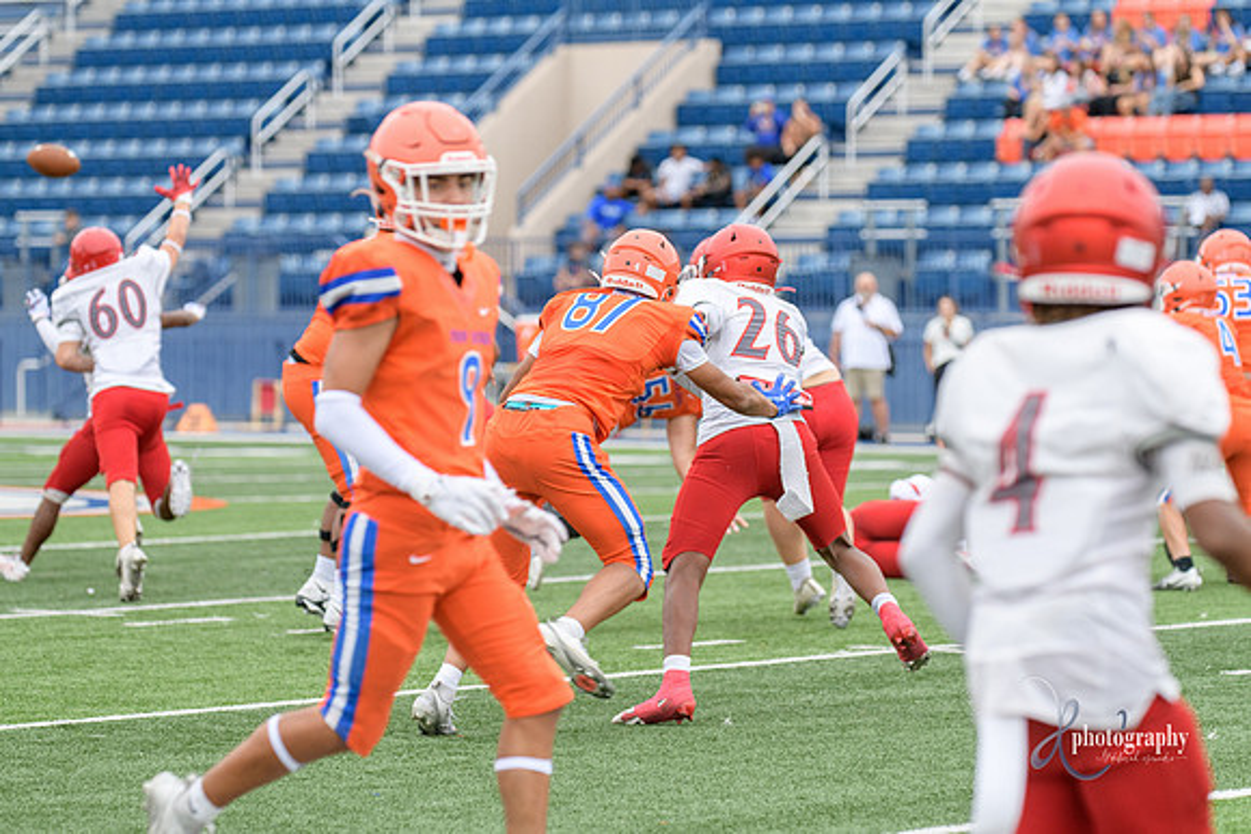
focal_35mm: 170
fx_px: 5909
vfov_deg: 8.1
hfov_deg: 12.1
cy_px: 417
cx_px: 626
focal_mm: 170
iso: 500
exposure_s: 1/1000
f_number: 3.5
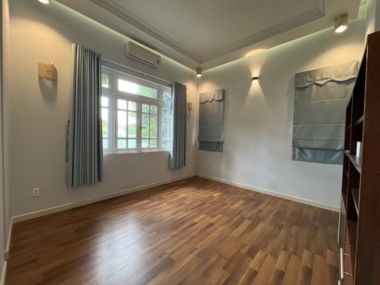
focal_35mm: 13
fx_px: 143
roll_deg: -1.0
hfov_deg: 106.2
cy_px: 142
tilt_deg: -2.1
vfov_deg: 89.9
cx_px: 190
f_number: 1.8
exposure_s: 1/100
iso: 200
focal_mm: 1.57
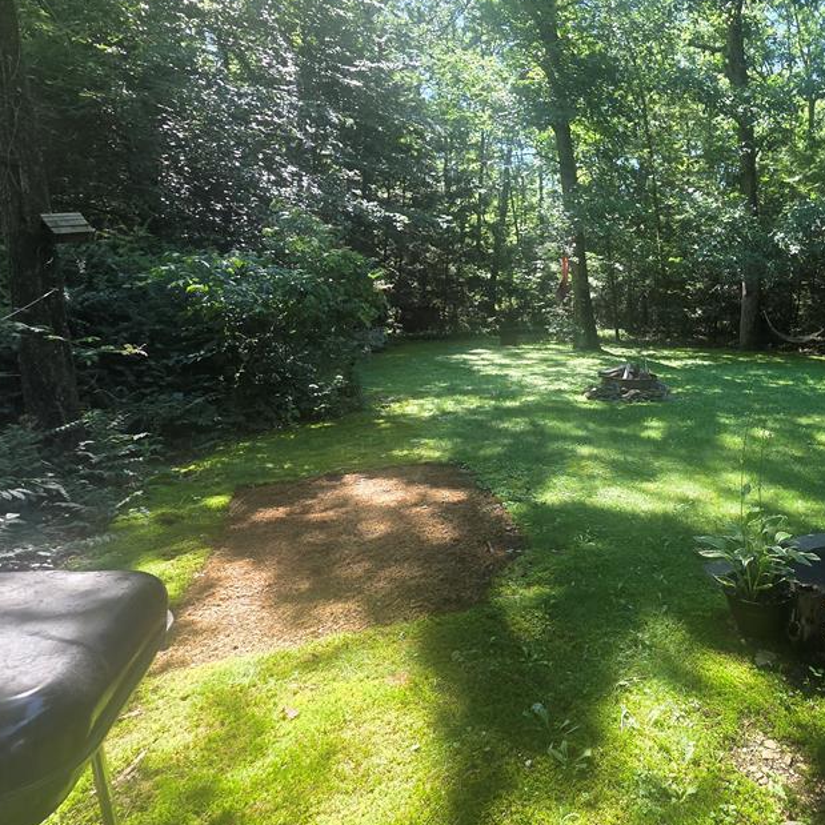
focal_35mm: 19
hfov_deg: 72.3
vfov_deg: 77.0
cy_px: 343
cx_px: 618
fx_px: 512
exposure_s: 1/120
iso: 50
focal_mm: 2.2
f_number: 2.2
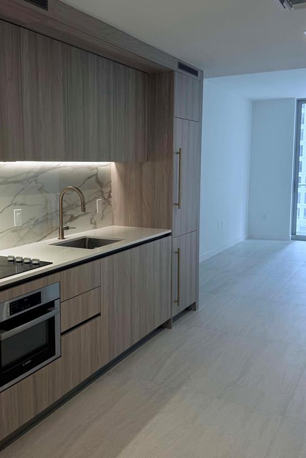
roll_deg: -0.6
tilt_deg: -7.0
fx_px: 459
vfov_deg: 53.1
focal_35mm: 36
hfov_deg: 36.6
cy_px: 225
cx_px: 112
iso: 64
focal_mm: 6.76
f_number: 1.78
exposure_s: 1/120
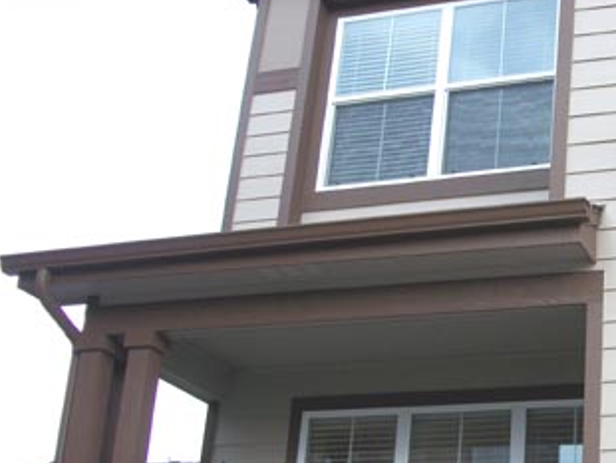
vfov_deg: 22.1
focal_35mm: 66
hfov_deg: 27.6
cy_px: 328
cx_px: 622
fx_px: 1175
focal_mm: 5.7
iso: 80
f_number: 2.9
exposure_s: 1/160
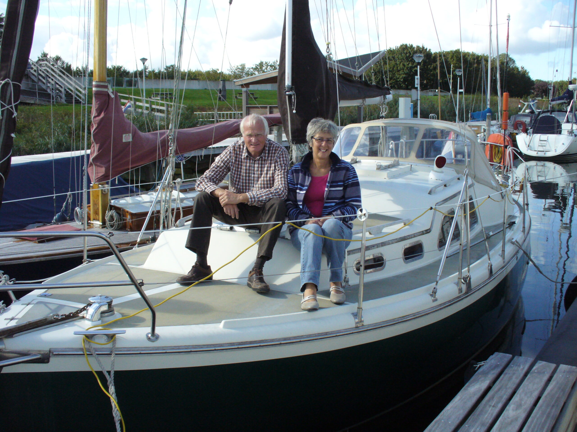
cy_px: 216
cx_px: 288
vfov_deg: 38.7
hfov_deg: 50.1
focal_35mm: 37
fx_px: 617
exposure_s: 1/400
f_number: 5.6
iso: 200
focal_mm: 6.1
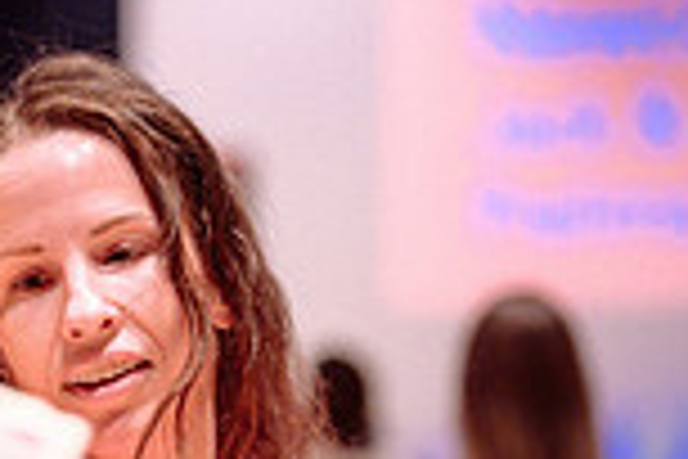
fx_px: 3612
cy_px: 592
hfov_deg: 10.8
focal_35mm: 189
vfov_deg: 7.2
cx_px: 72
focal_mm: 50
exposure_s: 1/200
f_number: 1.4
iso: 1600
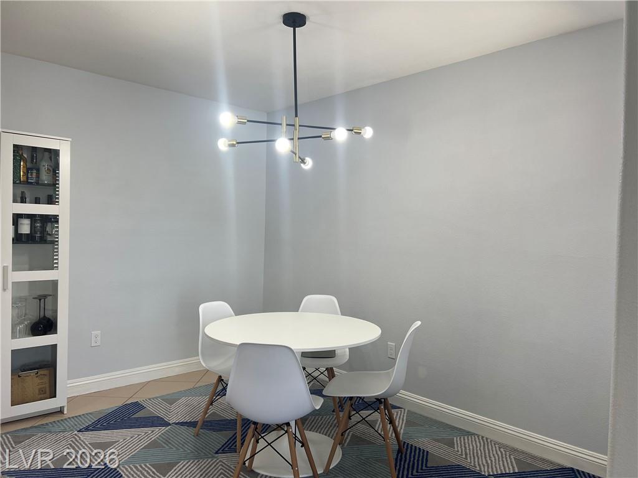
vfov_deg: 53.1
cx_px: 319
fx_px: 479
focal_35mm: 26
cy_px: 239
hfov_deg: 67.3
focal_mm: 5.7
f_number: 1.5
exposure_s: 1/120
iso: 80
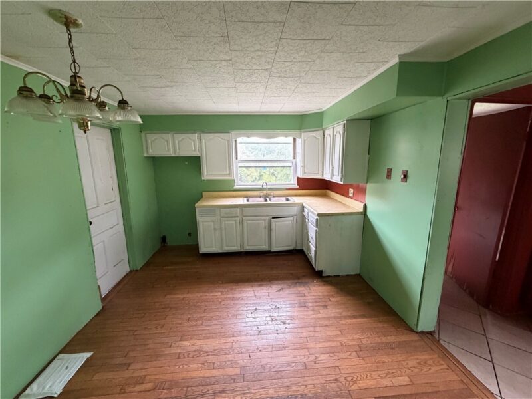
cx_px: 266
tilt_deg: -11.0
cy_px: 200
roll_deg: +0.8
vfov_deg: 85.7
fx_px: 215
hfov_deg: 102.1
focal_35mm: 14
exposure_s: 1/60
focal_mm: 2.22
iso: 400
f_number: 2.2
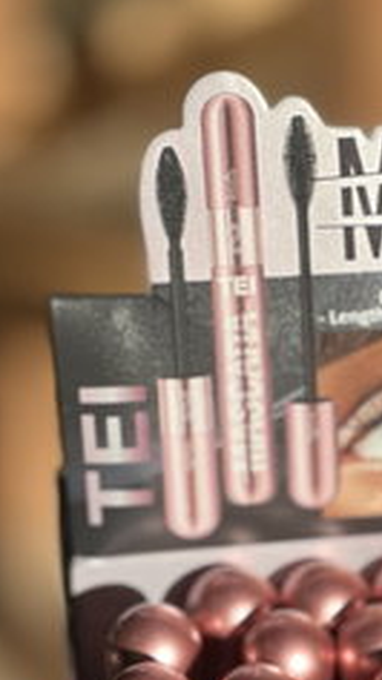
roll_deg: +1.0
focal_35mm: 189
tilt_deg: -34.6
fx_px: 3409
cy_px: 753
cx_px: 462
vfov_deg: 11.2
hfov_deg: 6.4
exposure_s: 1/185
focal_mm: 9
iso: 25
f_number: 2.8
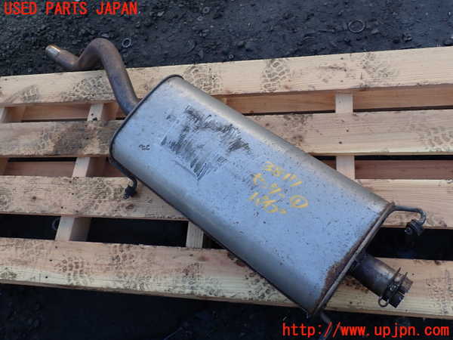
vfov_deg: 46.8
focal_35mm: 30
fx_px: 393
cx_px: 226
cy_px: 170
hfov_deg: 60.0
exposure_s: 1/200
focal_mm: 5.4
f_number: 3.2
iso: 100
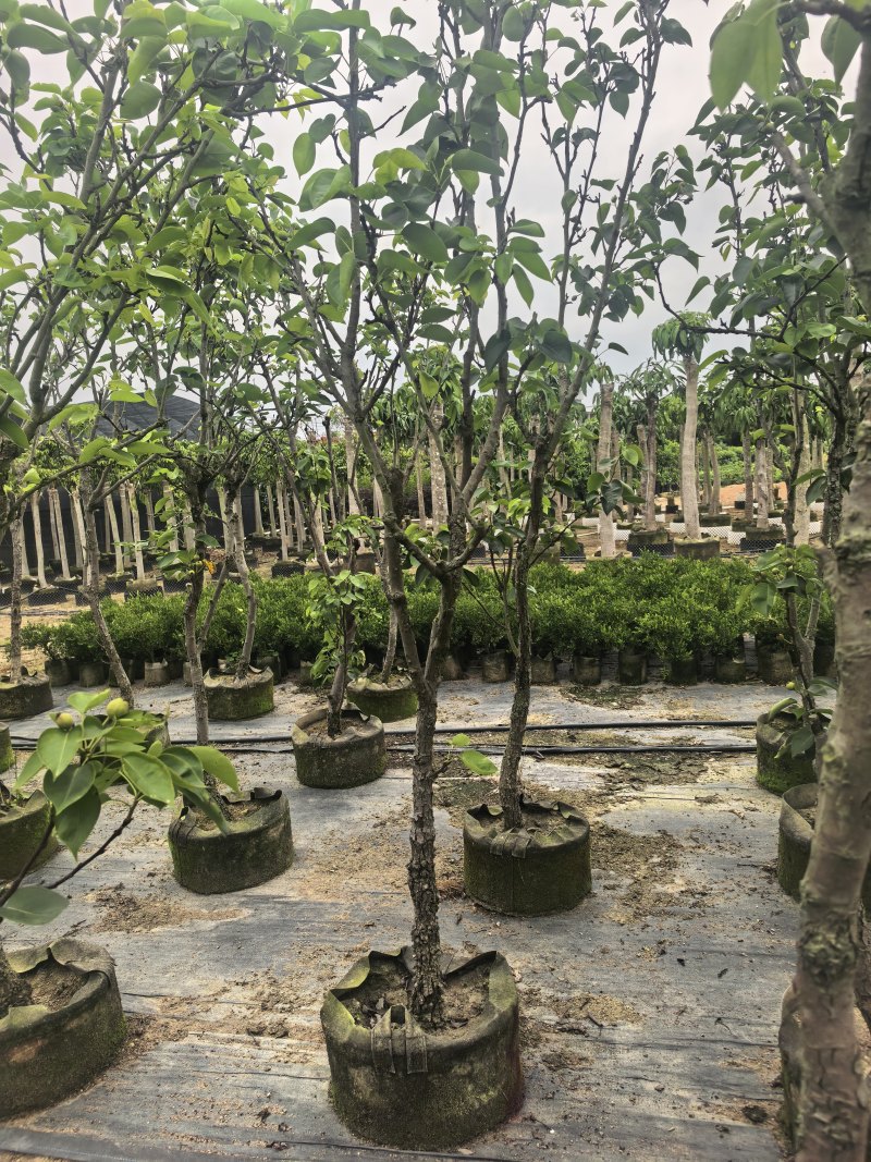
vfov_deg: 71.6
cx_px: 436
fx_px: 805
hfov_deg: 56.8
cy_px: 581
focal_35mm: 24
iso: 50
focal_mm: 5.75
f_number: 2
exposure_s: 1/891
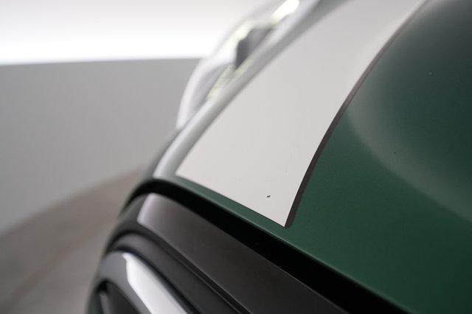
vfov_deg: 46.4
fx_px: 367
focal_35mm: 28
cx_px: 236
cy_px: 157
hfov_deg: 65.5
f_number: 4.5
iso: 1250
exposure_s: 1/100
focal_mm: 28
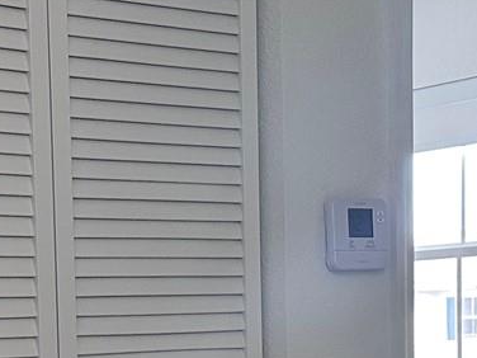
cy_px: 424
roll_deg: +1.4
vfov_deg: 14.1
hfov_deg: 19.2
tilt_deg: -3.6
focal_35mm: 102
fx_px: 1406
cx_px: 192
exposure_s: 1/60
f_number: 1.78
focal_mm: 6.86
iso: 200
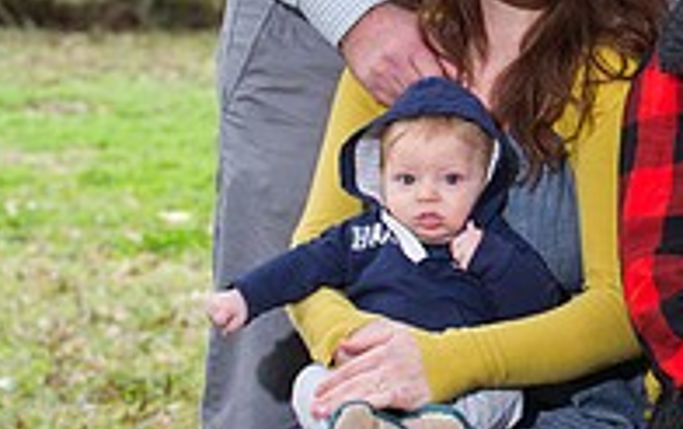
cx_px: 847
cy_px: -171
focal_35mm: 295
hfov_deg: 7.1
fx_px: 5497
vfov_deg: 4.4
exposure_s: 1/100
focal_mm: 98
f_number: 5
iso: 800
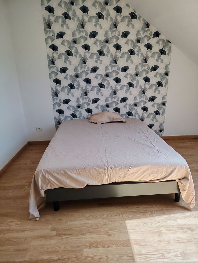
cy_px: 132
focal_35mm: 24
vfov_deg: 71.6
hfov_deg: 56.8
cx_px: 99
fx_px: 183
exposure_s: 1/185
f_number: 1.75
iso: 100
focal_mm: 5.25
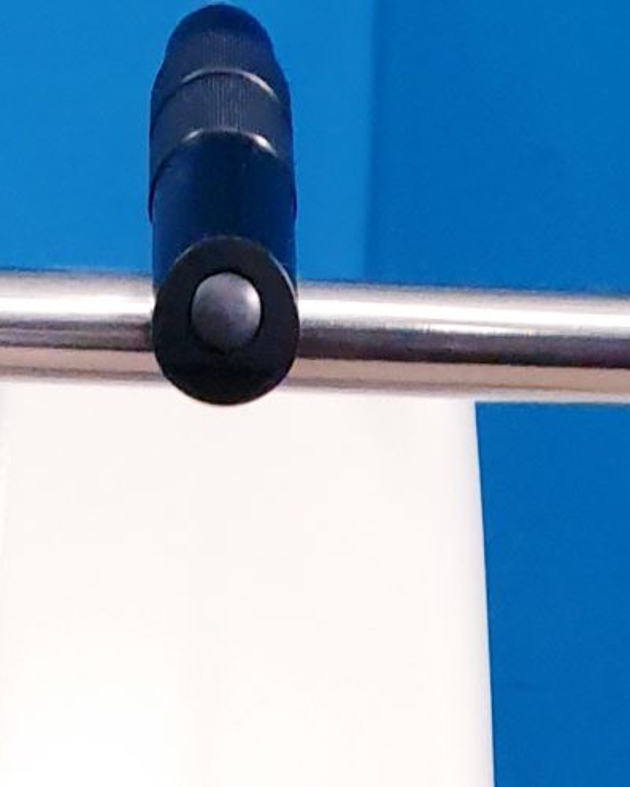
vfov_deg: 11.9
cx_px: 202
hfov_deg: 11.8
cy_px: 1877
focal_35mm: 131
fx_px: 3052
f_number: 2.4
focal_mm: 4.3
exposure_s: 1/33
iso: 250
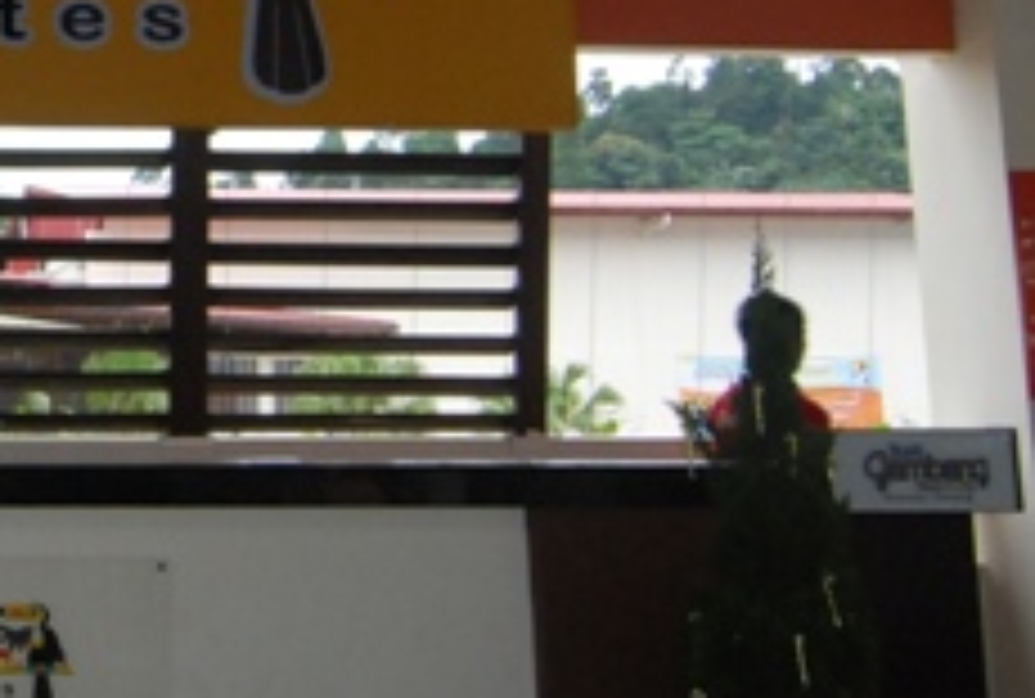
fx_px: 1954
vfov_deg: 19.9
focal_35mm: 68
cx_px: -99
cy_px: 83
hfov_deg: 27.2
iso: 800
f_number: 11
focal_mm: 13
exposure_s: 1/50
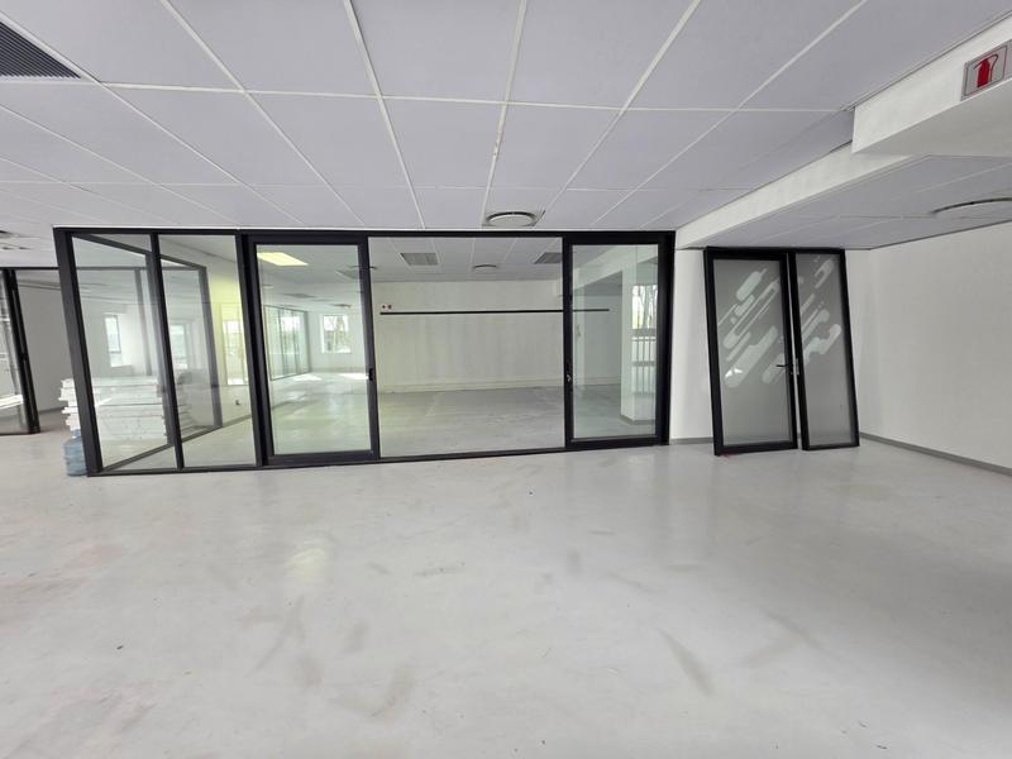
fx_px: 380
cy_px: 380
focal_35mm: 13
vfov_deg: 89.9
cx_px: 506
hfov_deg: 106.2
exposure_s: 1/100
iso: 125
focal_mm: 2.2
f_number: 1.9
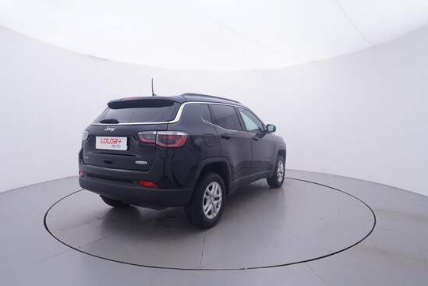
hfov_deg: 77.3
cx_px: 214
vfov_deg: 56.2
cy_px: 143
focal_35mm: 22
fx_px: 268
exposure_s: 1/80
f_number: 5
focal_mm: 15
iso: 200
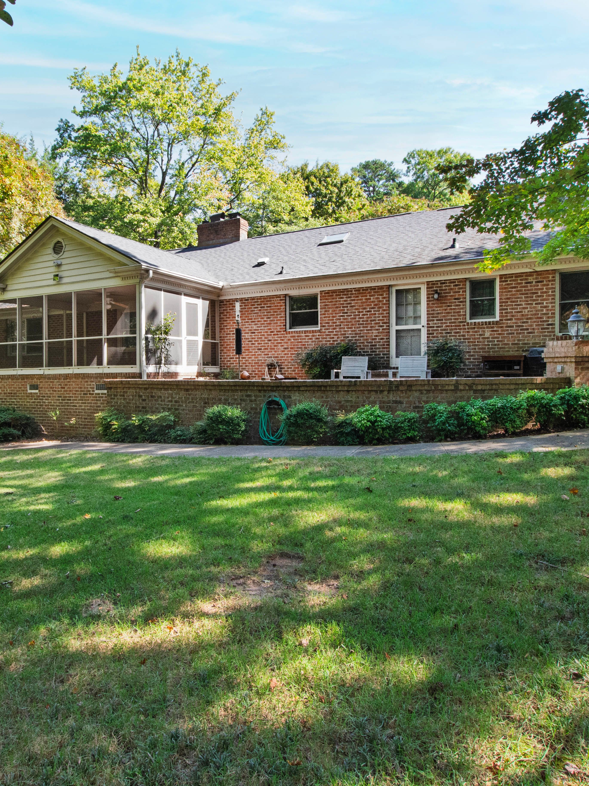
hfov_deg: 60.7
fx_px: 499
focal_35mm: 22
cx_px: 241
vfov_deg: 76.4
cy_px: 393
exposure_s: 1/100
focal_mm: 10
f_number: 9
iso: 640
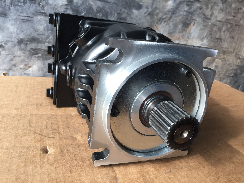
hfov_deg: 61.7
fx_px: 204
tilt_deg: -17.8
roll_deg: -9.4
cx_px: 122
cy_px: 92
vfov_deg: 48.2
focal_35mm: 29
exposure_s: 1/100
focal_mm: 4.15
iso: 50
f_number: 2.2
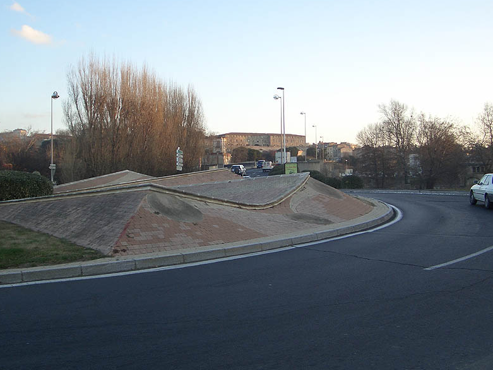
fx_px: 598
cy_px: 186
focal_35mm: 42
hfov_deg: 44.8
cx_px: 243
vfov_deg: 34.4
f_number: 2.8
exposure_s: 1/125
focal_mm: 6.8
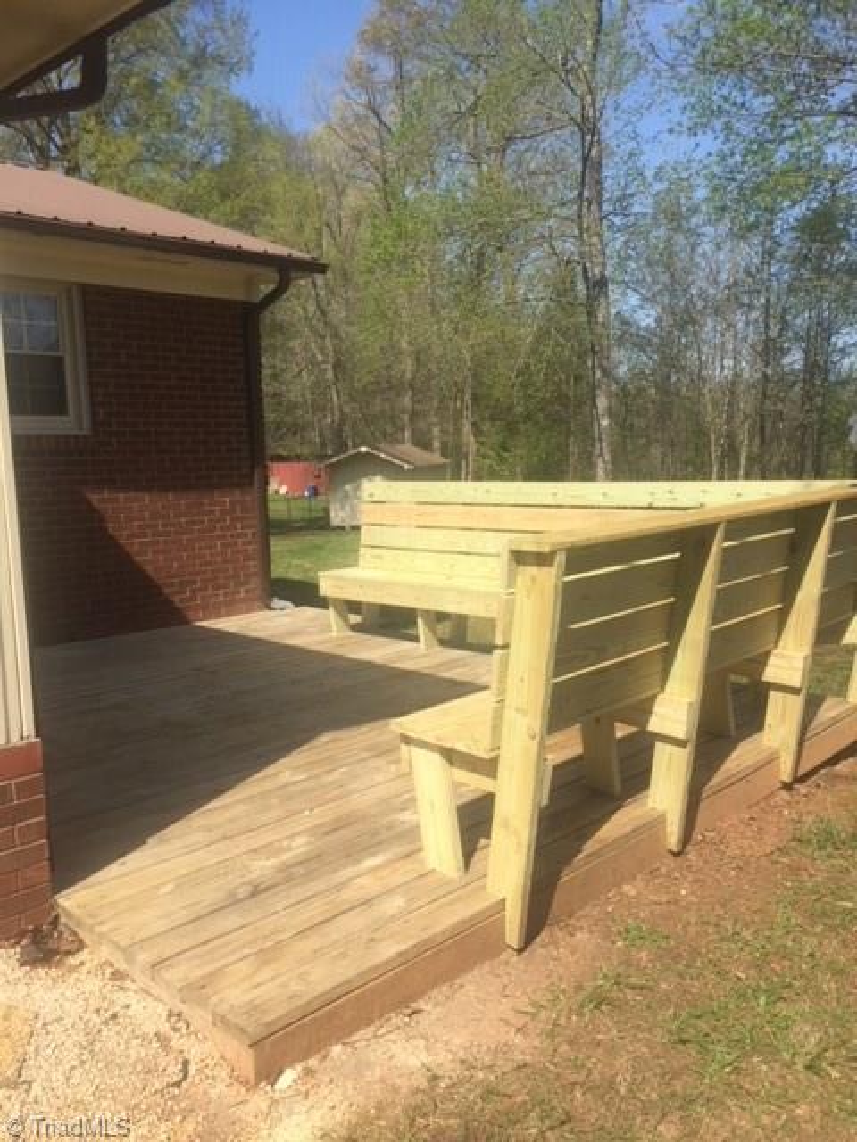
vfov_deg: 61.7
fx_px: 957
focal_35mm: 29
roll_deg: -0.6
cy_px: 571
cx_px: 428
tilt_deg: -7.3
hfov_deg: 48.2
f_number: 2.2
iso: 32
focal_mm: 4.15
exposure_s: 1/1883
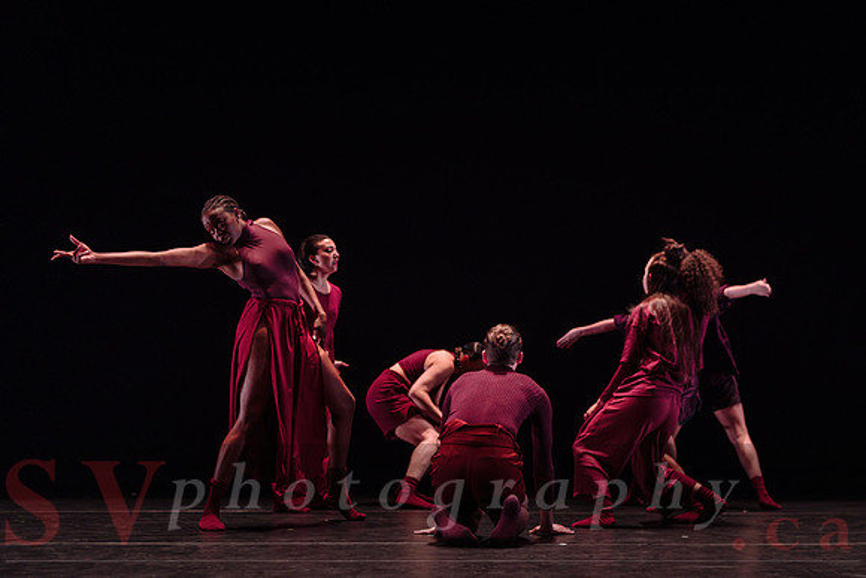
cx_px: 503
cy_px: 336
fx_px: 1375
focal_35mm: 57
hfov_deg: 34.9
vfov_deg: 23.7
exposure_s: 1/200
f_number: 2.8
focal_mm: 48
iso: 1250
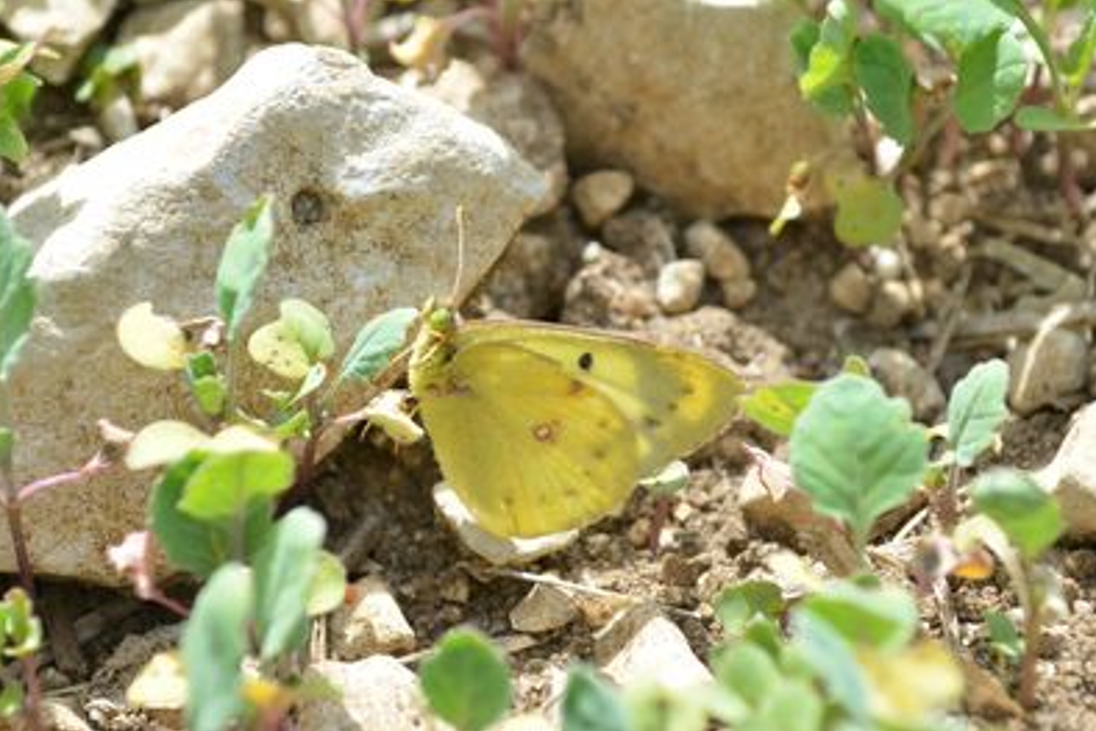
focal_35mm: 84
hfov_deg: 24.3
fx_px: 2543
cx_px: 545
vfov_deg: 16.4
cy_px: 366
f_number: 8
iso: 100
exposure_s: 1/125
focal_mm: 55
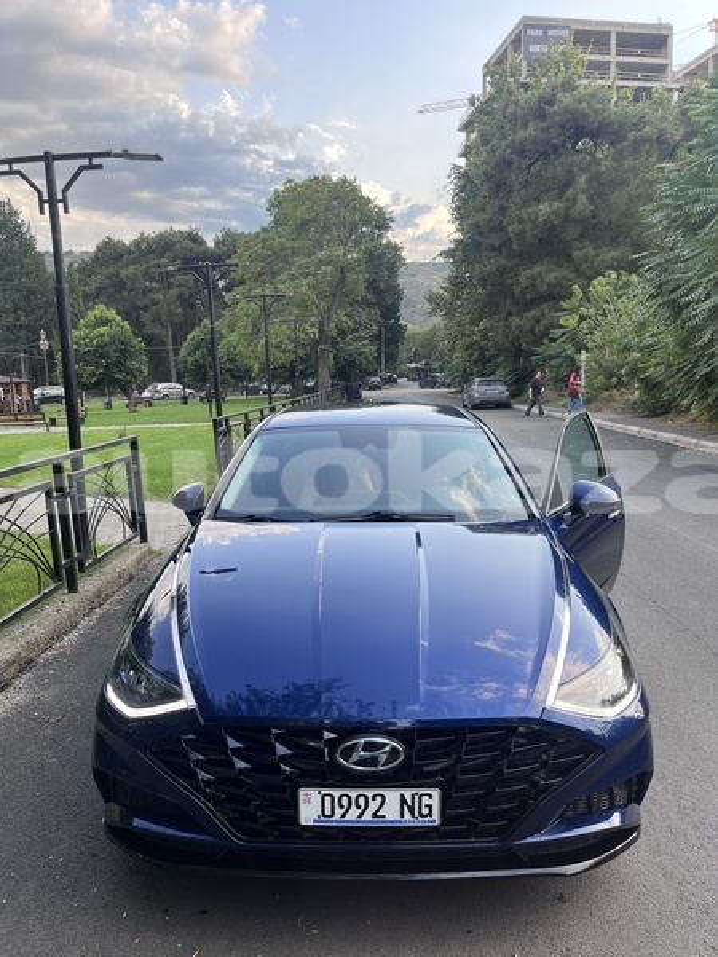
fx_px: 719
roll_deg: +1.7
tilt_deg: -8.8
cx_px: 359
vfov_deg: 67.3
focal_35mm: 26
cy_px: 478
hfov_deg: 53.1
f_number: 1.6
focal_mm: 5.1
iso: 40
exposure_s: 1/248
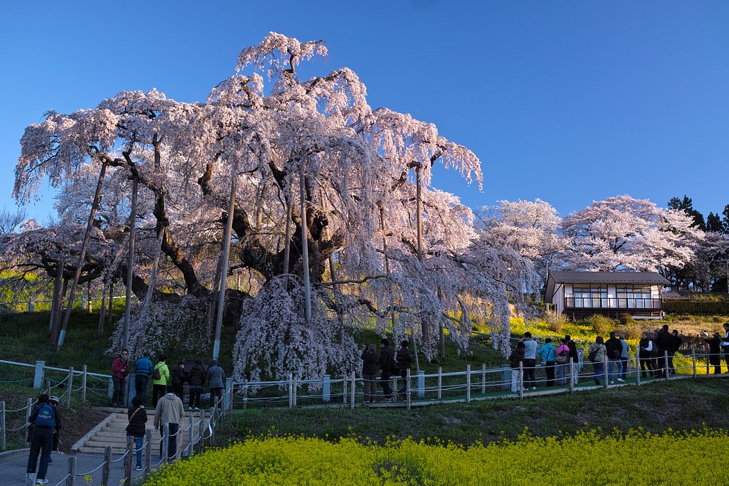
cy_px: 243
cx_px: 364
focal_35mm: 45
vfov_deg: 29.9
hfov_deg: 43.6
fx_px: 911
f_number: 5.6
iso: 250
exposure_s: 1/60
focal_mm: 30
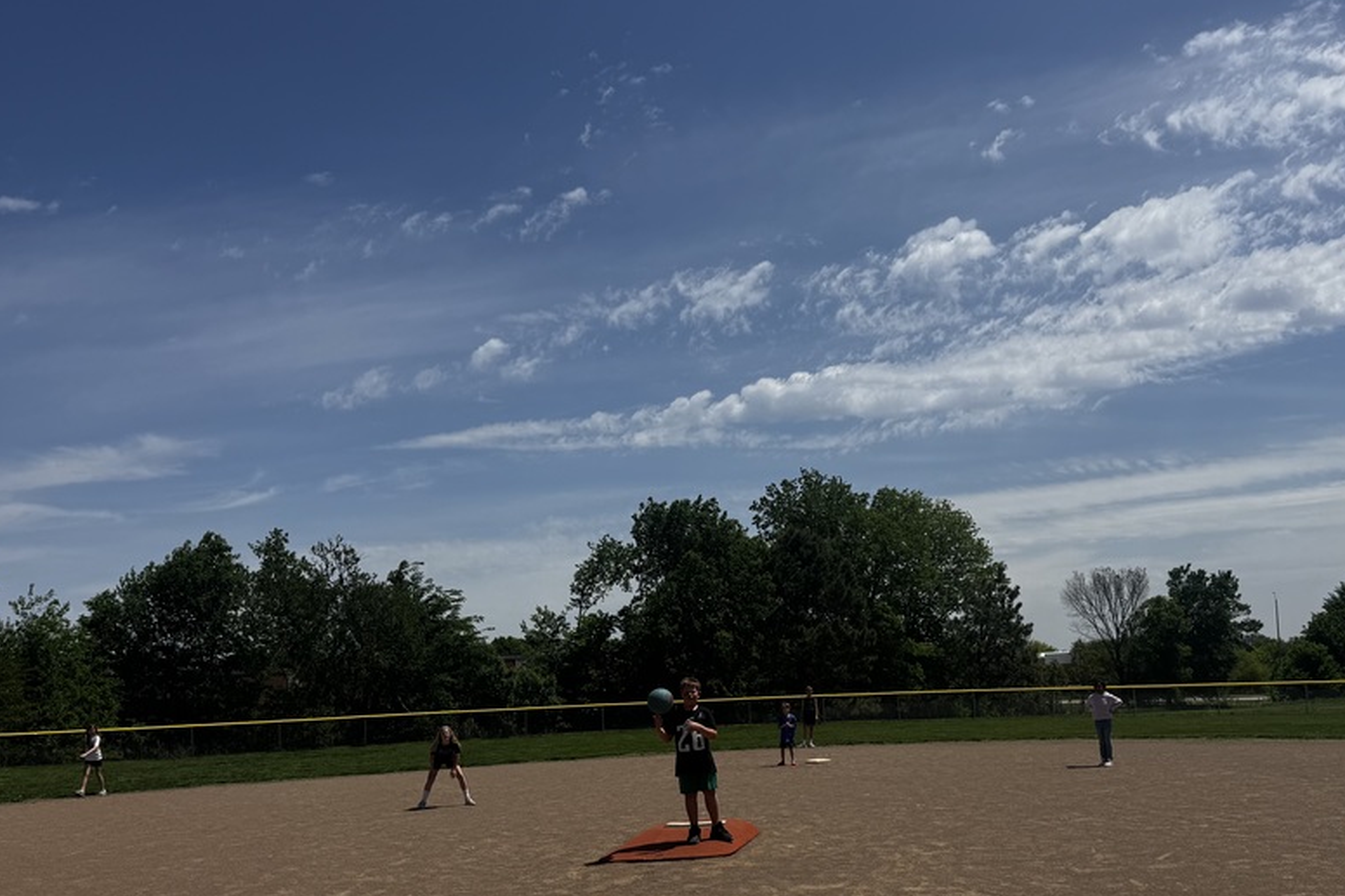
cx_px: 786
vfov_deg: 39.3
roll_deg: +2.0
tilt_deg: +3.1
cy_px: 623
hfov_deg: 56.9
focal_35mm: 33
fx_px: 1232
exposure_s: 1/10417
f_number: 1.78
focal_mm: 6.76
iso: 80
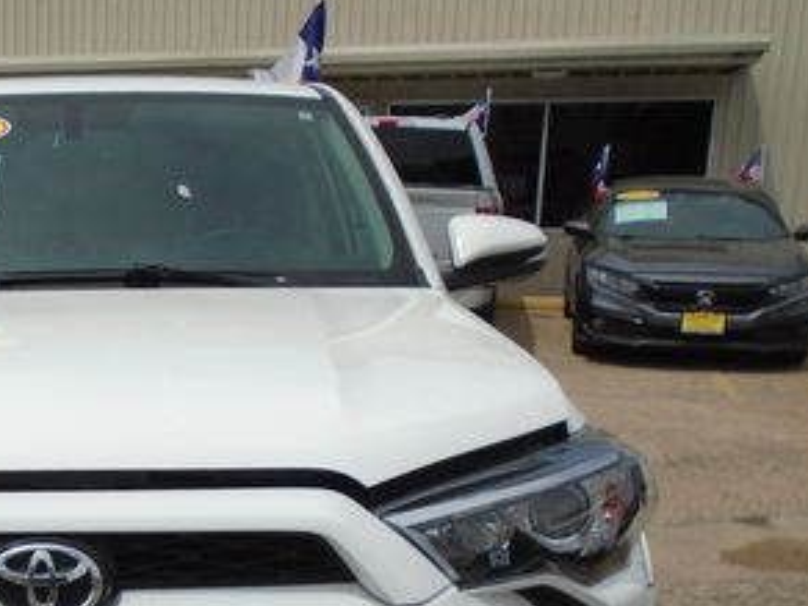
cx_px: 53
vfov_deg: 24.9
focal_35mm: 57
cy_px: 542
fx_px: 1330
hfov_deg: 31.9
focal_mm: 4.6
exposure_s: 1/500
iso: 100
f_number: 8
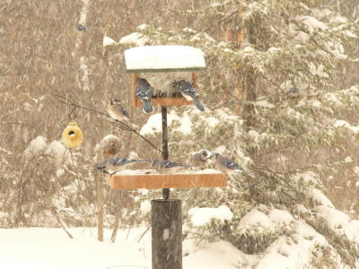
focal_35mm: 199
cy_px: 134
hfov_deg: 9.9
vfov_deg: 7.5
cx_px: 180
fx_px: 2064
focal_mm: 33.1
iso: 200
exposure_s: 1/60
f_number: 4.6
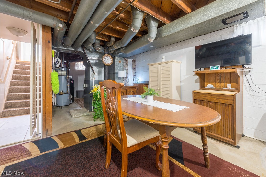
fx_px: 103
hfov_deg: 104.3
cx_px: 133
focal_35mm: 14
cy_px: 88
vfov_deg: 81.1
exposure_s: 1
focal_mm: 14
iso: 200
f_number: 9
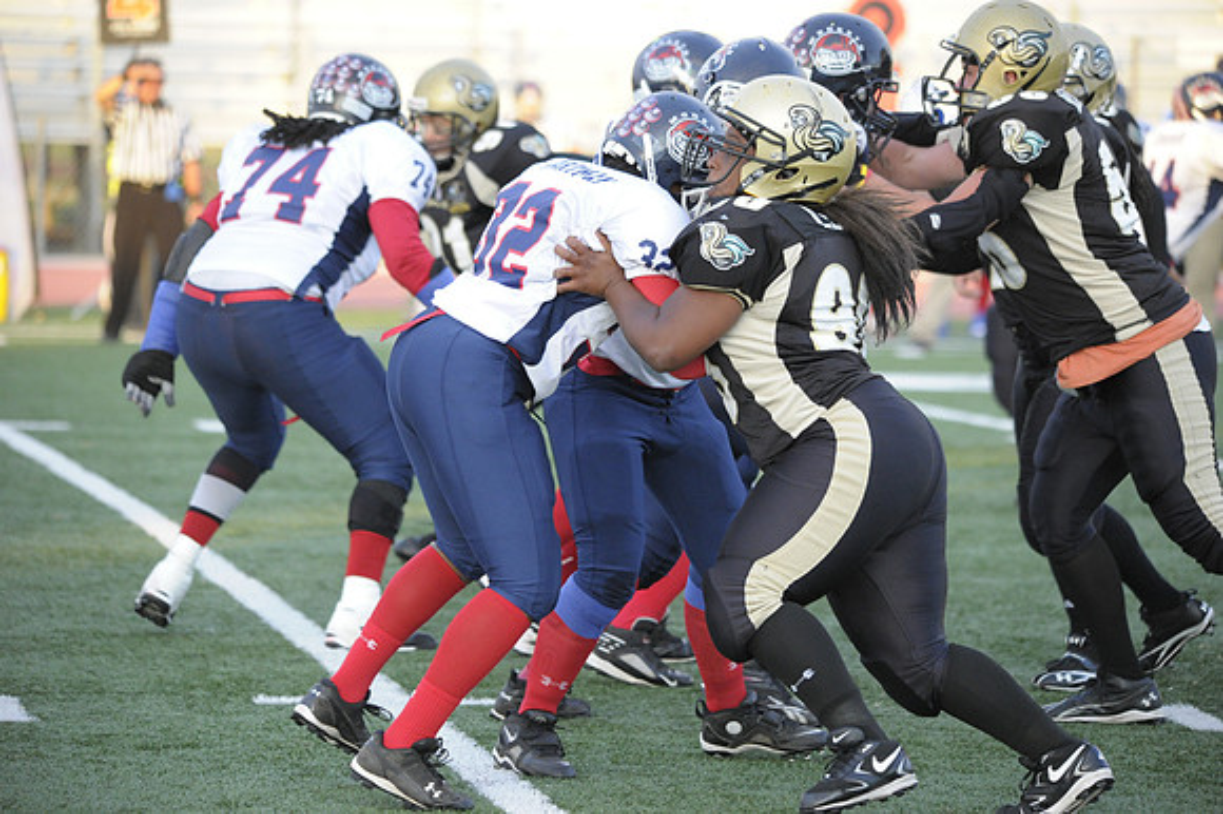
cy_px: 407
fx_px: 9167
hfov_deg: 7.6
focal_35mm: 270
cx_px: 612
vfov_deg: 5.1
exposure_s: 1/1000
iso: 7200
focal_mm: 270
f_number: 5.6
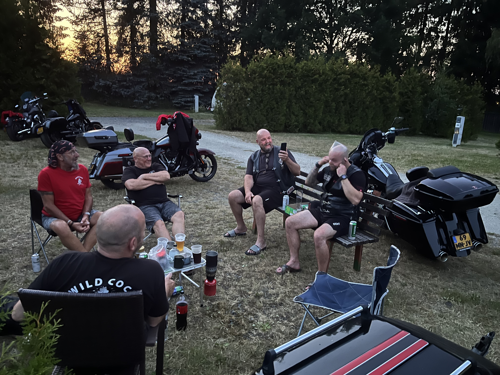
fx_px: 376
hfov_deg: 67.3
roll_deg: -2.3
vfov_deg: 53.1
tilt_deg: -14.4
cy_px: 188
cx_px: 250
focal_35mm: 26
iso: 2000
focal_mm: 5.1
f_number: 1.6
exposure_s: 1/15
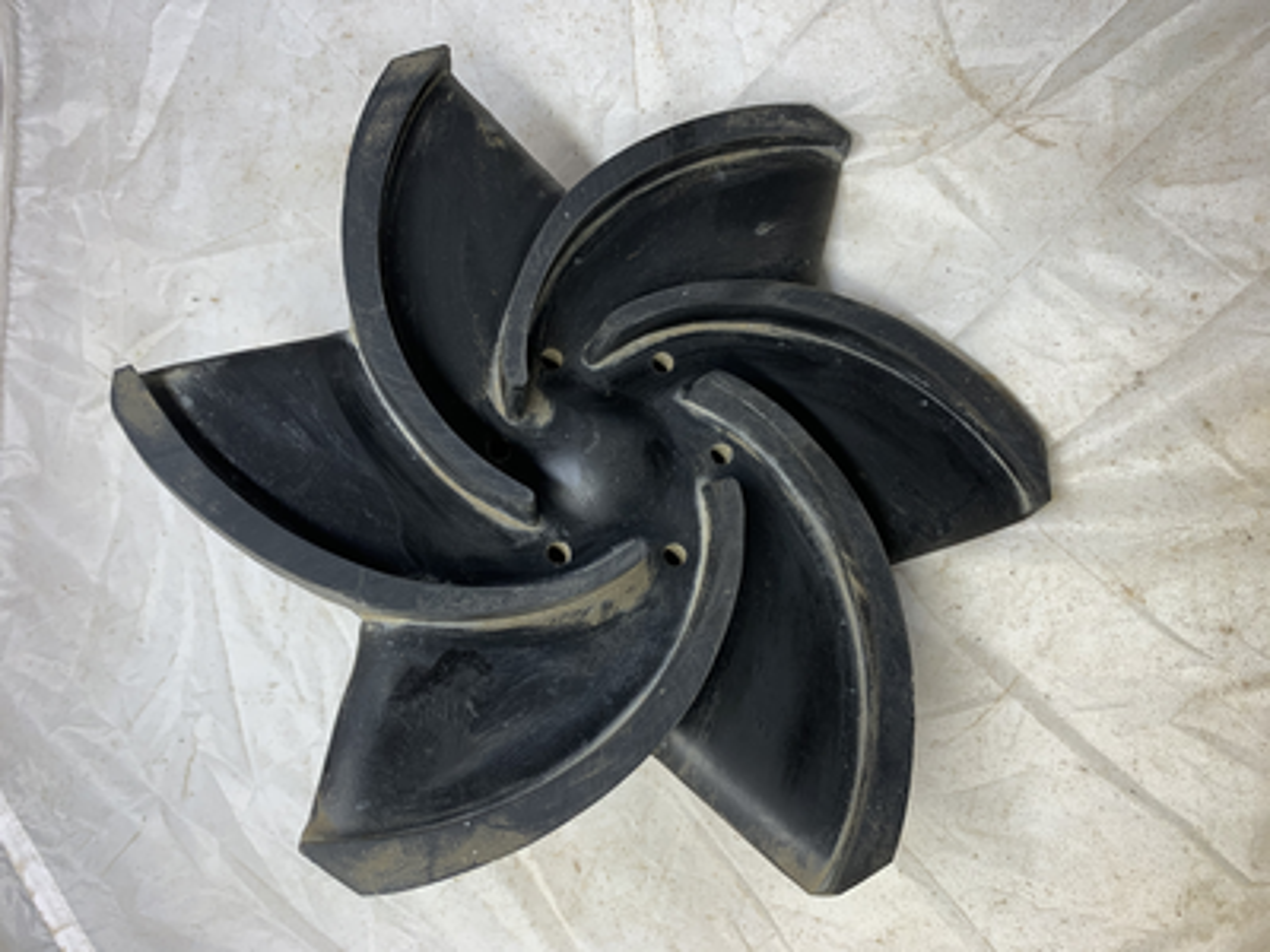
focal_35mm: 26
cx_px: 635
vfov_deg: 53.1
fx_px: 954
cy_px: 476
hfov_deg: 67.3
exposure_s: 1/121
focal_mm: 4.25
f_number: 1.8
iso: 50
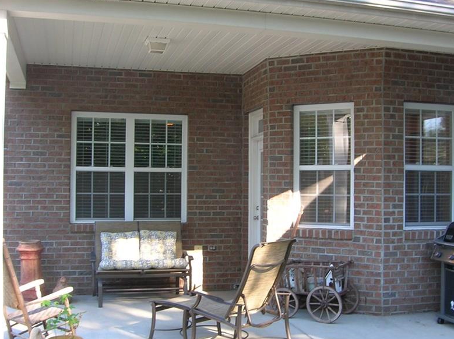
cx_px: 254
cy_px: 183
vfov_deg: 31.4
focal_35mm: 46
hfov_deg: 41.2
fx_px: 602
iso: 50
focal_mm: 5.8
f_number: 4.9
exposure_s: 1/21.1
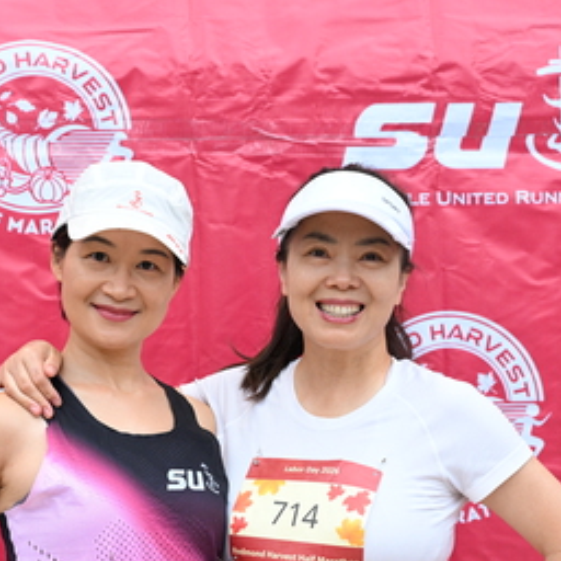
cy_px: 358
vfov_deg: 11.1
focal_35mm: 157
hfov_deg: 11.1
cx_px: 226
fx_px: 2879
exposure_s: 1/400
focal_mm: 86
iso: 2000
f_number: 4
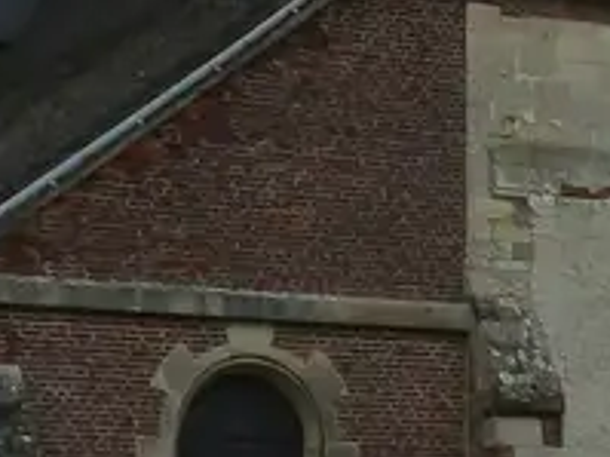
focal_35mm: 167
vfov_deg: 8.7
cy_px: -138
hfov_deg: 11.7
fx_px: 2941
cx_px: 622
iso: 200
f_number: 5
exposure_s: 1/640
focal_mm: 4.5
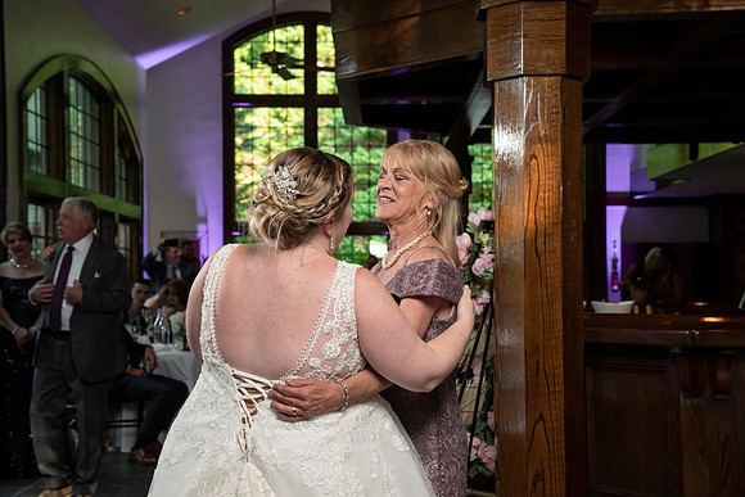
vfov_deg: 24.4
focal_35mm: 56
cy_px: 248
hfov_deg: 35.9
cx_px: 372
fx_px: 1150
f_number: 5.6
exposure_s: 1/200
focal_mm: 55
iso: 2000
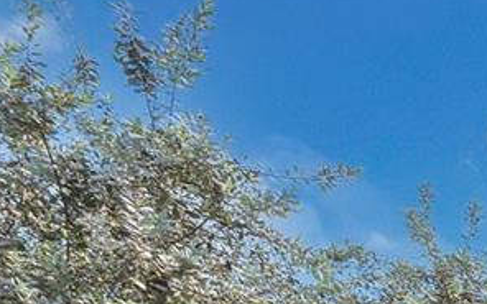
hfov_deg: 13.5
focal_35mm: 77
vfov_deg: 12.7
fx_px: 1022
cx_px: 1285
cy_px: 748
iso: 100
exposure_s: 1/200
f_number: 10
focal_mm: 14
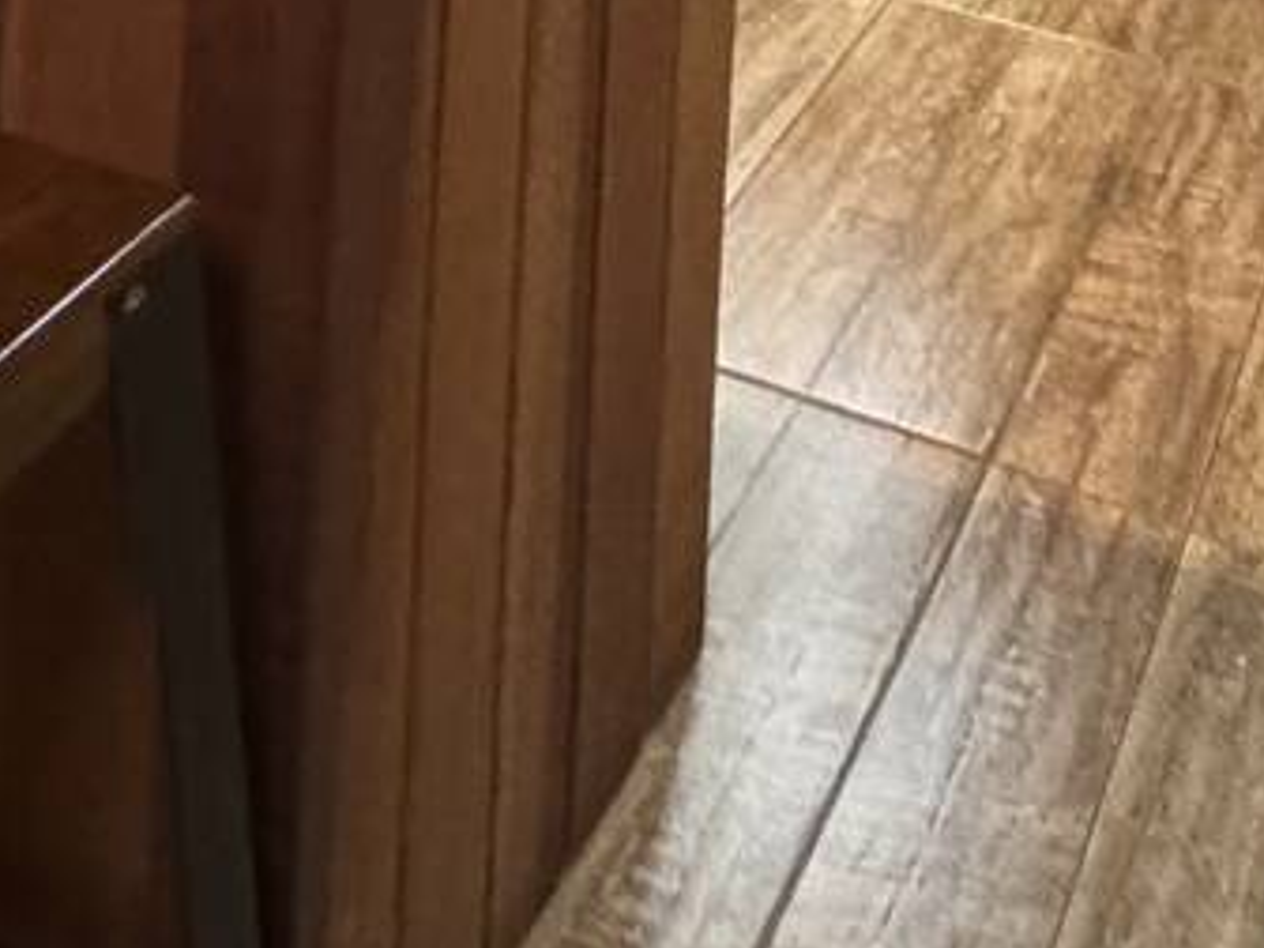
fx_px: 2191
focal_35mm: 60
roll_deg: -3.5
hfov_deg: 31.8
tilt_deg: -3.6
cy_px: -956
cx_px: 892
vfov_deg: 17.4
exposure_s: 1/60
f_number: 2.2
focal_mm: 2.22
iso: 800
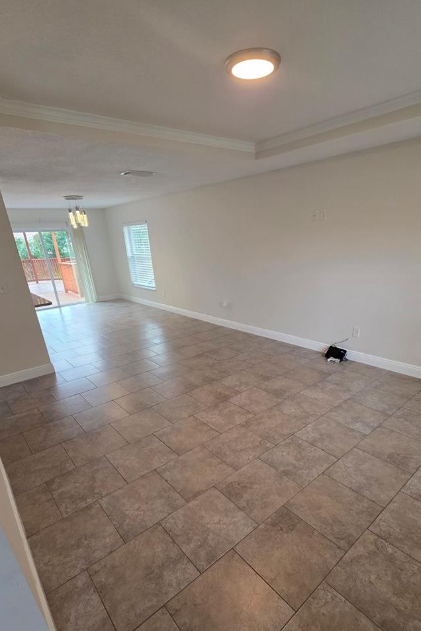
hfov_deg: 70.4
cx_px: 222
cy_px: 375
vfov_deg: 92.2
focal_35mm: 17
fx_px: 298
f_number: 1.9
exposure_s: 1/120
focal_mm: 2.2
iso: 200
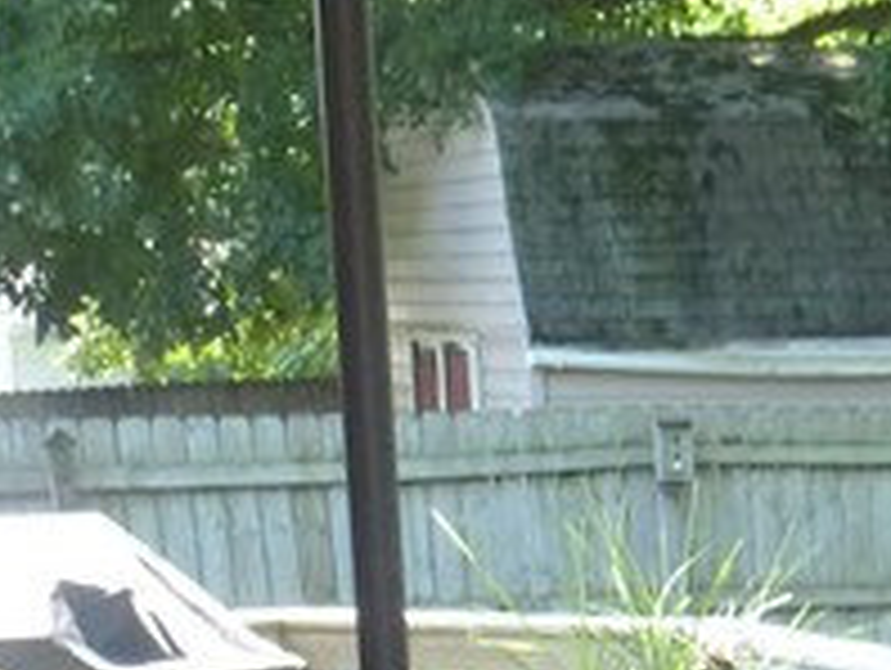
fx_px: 3196
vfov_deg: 10.3
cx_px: 1107
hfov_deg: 15.2
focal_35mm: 124
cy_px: 1650
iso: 200
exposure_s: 1/60
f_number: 3.3
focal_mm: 4.3
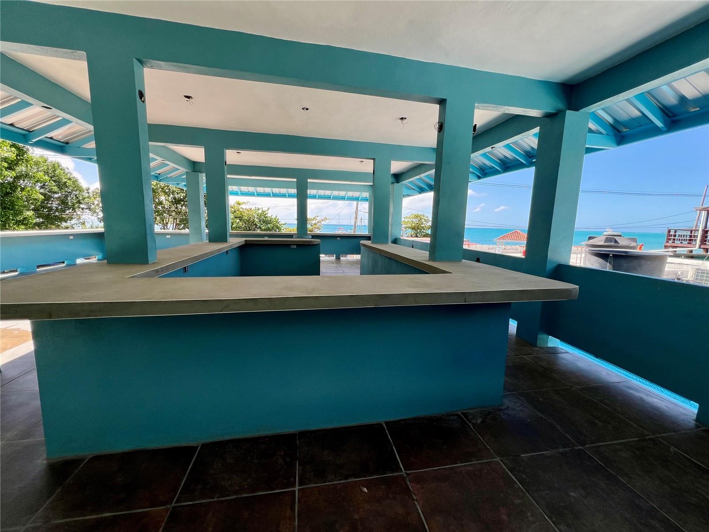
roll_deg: -1.4
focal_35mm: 13
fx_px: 266
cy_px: 266
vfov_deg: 89.9
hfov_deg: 106.2
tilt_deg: -8.7
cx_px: 354
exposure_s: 1/595
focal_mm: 1.57
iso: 32
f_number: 1.8
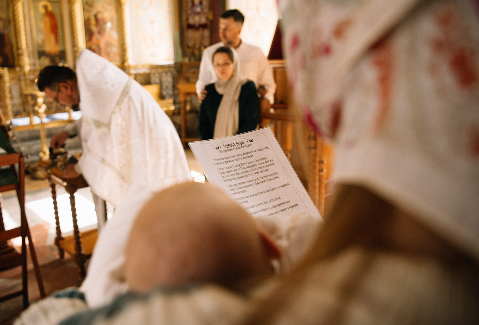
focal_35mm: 35
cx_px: 210
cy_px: 154
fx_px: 468
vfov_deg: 38.3
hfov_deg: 54.0
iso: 640
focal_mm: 29
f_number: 3.2
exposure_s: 1/320
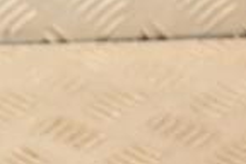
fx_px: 2043
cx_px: -227
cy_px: 270
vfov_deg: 4.6
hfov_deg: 6.7
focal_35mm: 299
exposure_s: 1/200
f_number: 5.6
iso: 800
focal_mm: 48
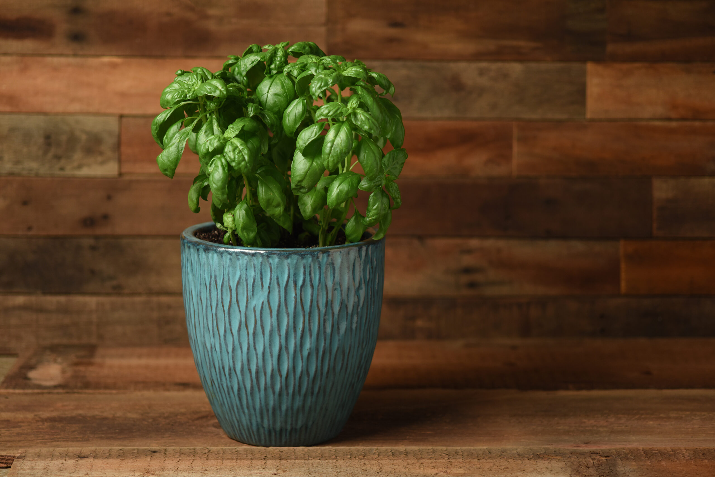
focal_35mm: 105
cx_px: 358
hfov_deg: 19.4
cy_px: 238
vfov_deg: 13.1
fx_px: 2086
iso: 400
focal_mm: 105
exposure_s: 1/40
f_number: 2.8
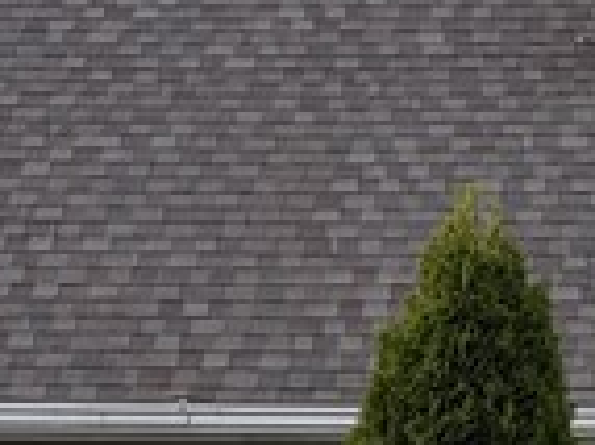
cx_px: 533
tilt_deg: +0.2
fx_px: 2954
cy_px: 794
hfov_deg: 11.4
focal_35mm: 172
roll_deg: +0.0
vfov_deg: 8.3
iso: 80
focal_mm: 6.76
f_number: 1.78
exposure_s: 1/898
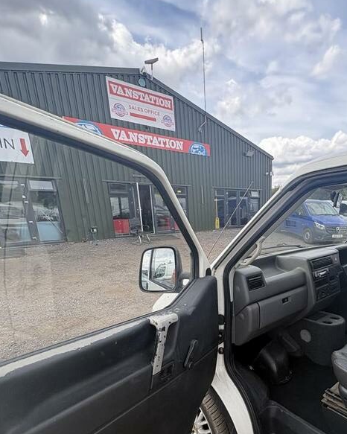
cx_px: 248
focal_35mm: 21
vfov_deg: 75.8
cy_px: 281
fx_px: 270
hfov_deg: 62.8
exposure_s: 1/386
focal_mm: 2.22
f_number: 2.2
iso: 64
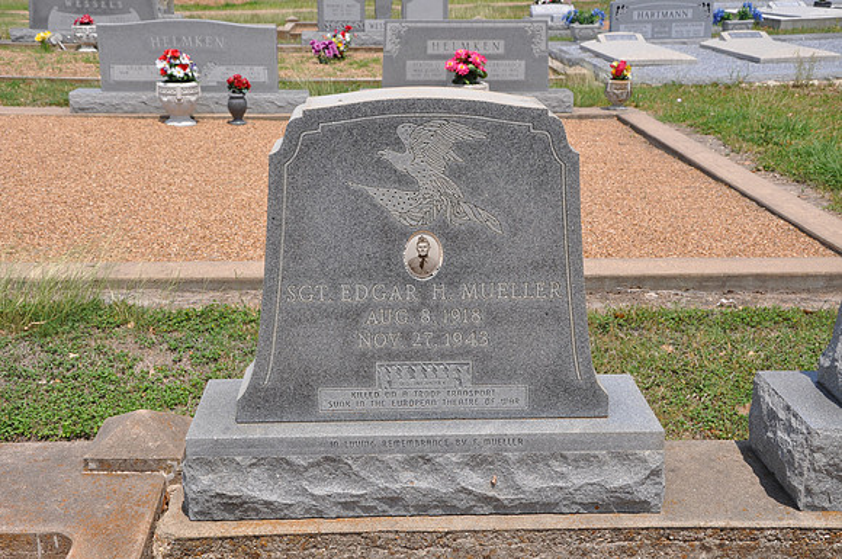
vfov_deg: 28.0
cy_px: 280
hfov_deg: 41.2
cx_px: 421
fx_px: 1121
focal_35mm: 48
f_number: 9
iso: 200
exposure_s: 1/320
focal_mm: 32
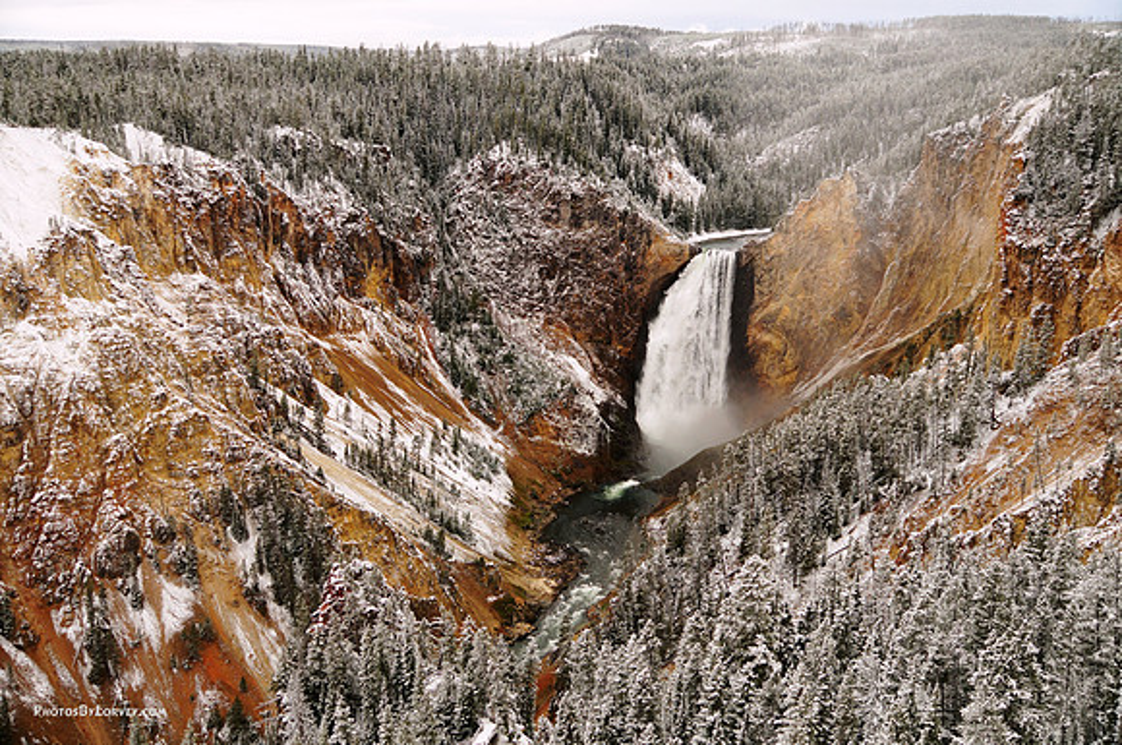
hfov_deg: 49.6
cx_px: 561
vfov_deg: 34.1
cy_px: 372
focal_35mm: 39
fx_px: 1214
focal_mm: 26
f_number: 4.5
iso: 100
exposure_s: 1/50
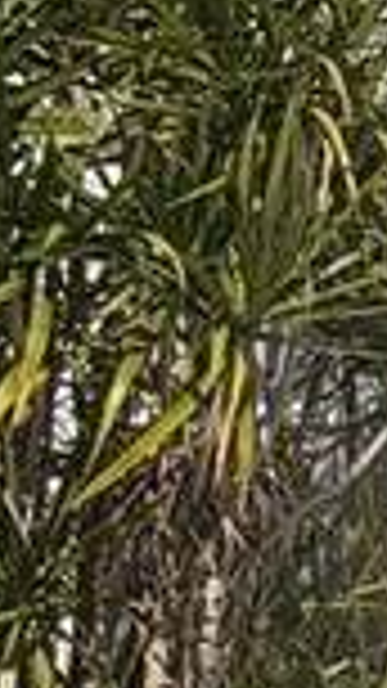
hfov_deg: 7.7
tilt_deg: +5.1
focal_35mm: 128
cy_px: 319
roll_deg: -0.8
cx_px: 1310
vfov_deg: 16.8
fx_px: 2336
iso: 25
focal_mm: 2.22
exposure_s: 1/1745
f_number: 2.2
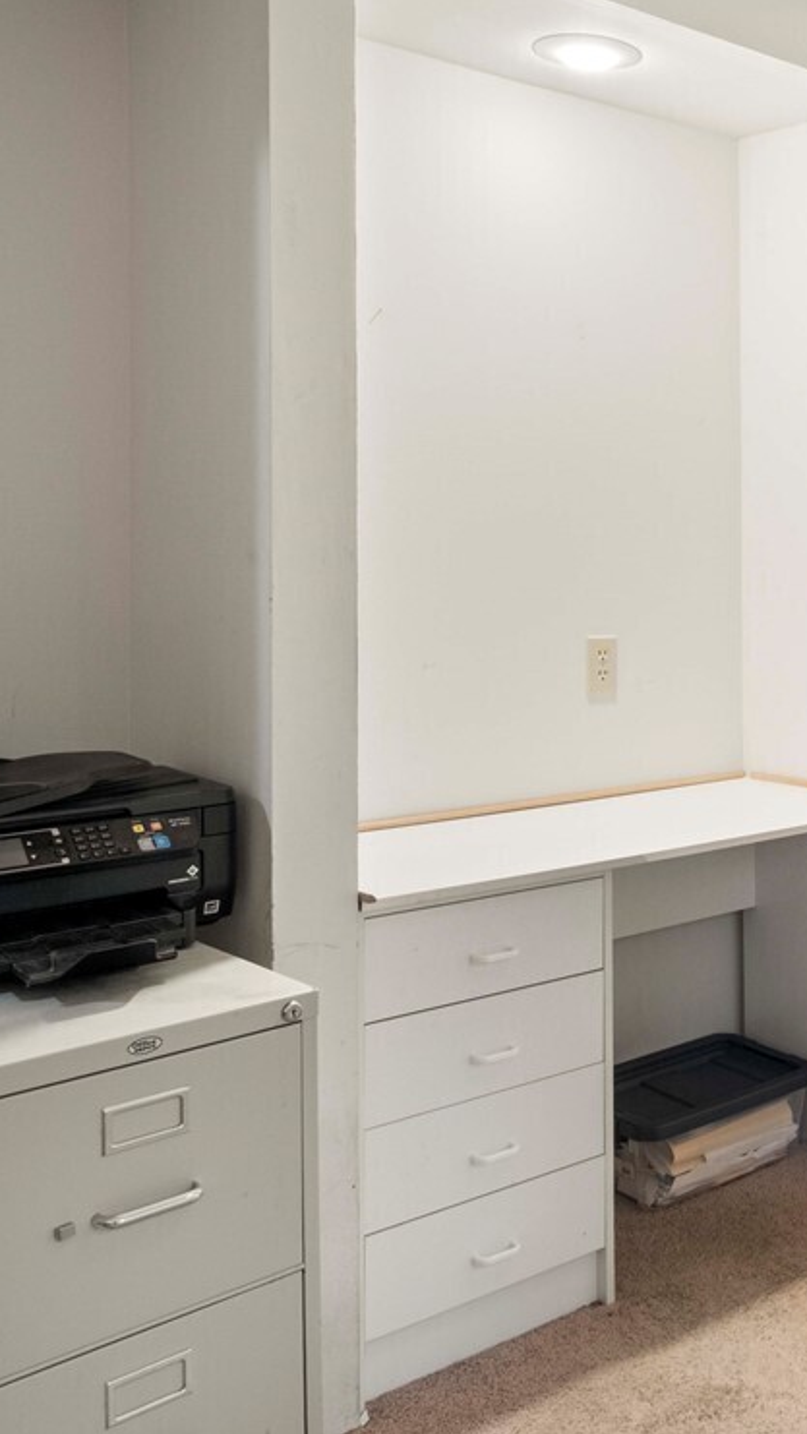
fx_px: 1369
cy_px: 580
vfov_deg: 54.9
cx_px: 961
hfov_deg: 28.7
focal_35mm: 36
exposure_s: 1/1.25
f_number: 8
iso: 400
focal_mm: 10
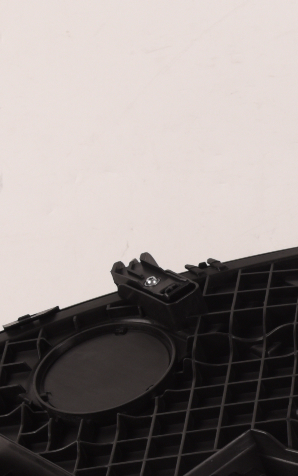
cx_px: 570
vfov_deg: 14.6
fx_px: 1858
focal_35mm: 143
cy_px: 344
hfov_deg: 8.7
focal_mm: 38
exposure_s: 1/80
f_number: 13
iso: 100
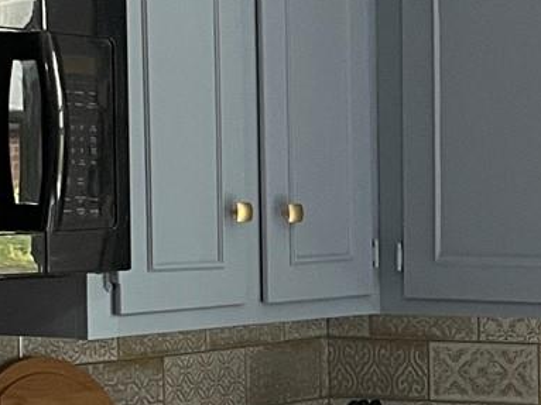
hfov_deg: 13.1
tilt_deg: -3.3
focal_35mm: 139
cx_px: 900
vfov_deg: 10.6
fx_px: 2172
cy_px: 374
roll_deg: +0.2
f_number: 1.6
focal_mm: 4.2
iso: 80
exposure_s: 1/60
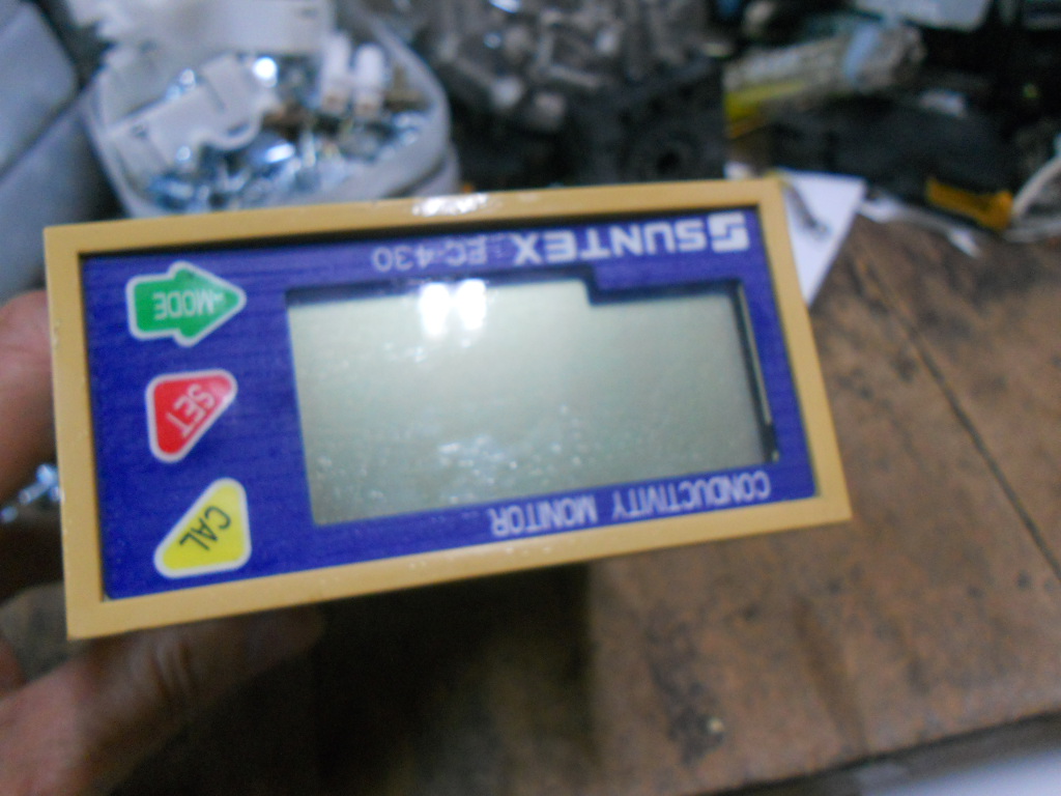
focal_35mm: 32
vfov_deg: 44.2
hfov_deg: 56.8
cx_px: 530
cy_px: 398
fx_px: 981
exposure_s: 1/20
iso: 400
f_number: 3.5
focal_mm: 5.8
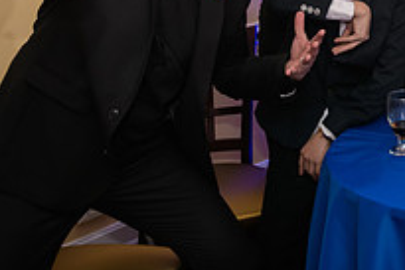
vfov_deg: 15.8
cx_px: 443
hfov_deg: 23.3
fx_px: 923
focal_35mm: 82
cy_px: -90
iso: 800
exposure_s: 1/125
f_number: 3.2
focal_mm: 29
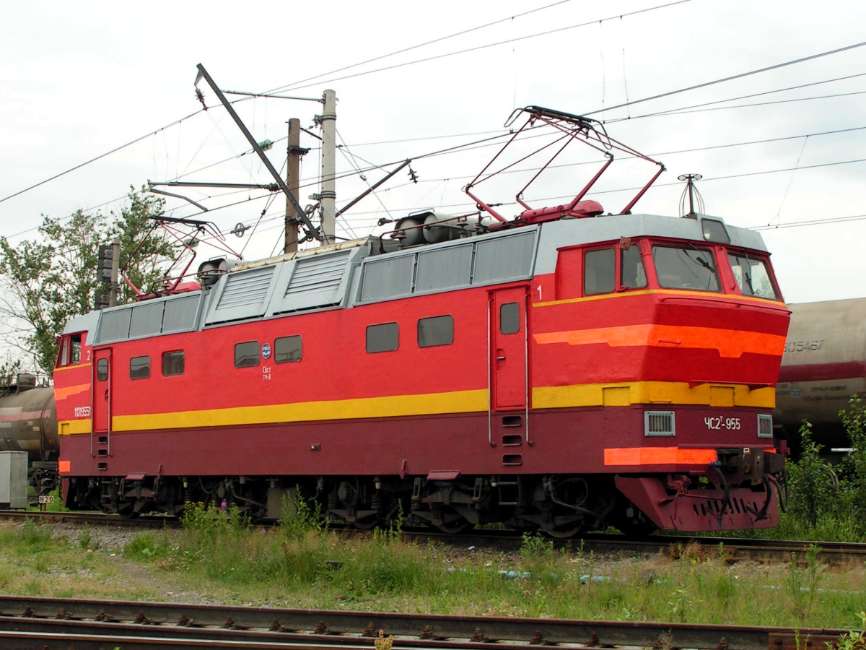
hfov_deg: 34.3
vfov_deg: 26.1
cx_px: 433
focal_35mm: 56
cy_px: 325
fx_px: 1401
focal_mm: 9.4
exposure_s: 1/160
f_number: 5.6
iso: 50
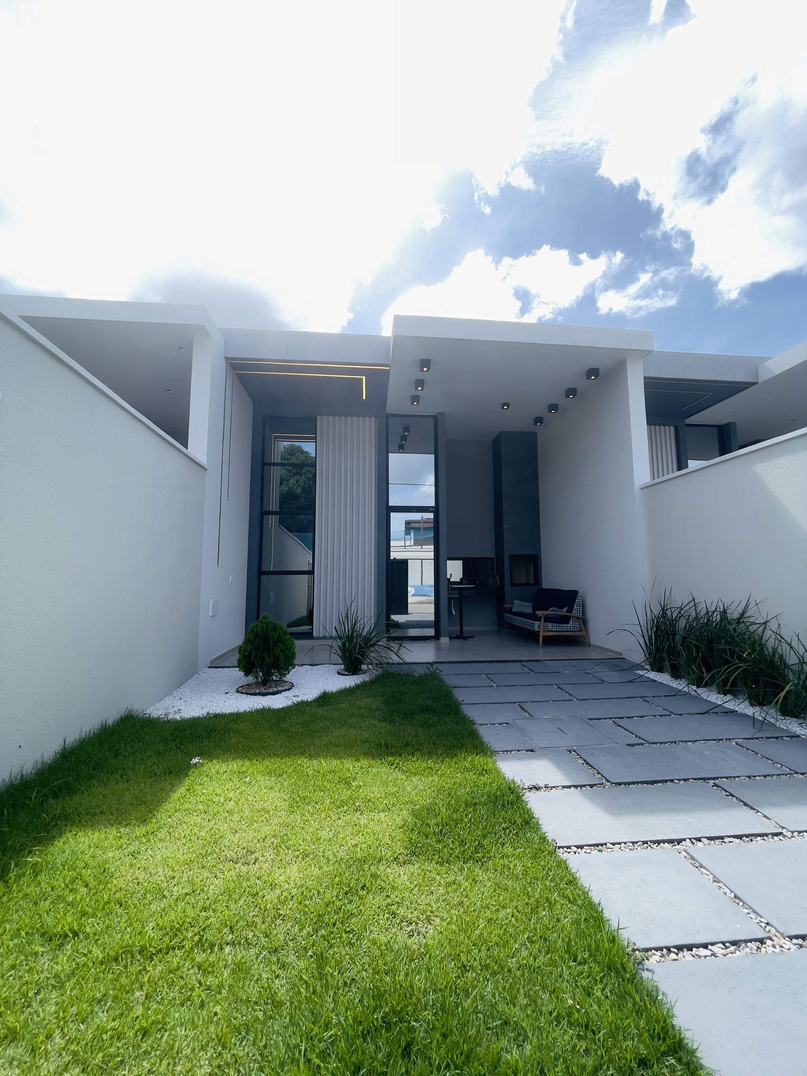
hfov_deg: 89.9
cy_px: 538
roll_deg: -0.2
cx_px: 404
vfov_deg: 106.2
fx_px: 404
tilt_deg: +6.3
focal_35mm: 13
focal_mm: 1.54
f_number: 2.4
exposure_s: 1/716
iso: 32
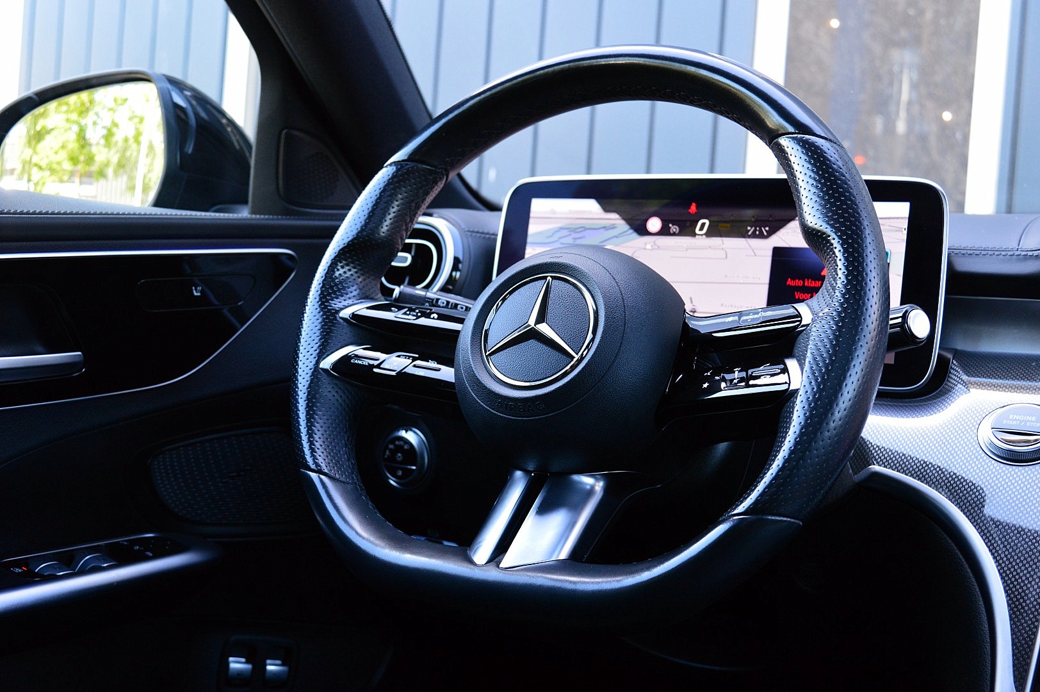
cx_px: 520
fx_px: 1169
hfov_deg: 48.0
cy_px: 346
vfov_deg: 33.0
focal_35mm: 40
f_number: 6.3
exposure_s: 1/60
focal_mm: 27
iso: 800
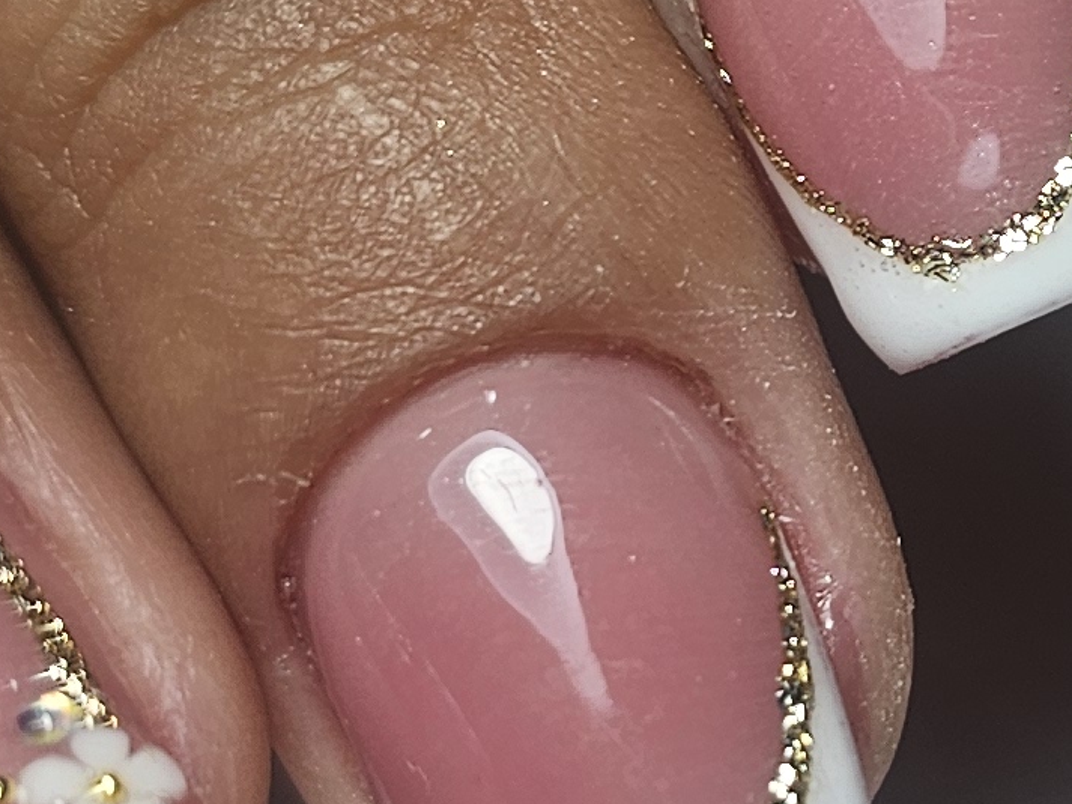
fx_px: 3996
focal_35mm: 129
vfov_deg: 11.5
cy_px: 228
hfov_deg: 14.8
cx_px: 1279
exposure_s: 1/120
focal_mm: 6.3
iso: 12
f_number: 1.7
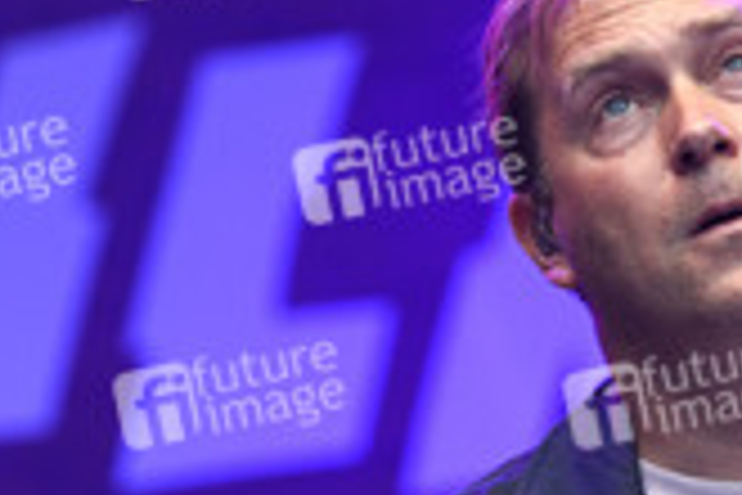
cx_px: 740
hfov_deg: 5.8
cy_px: 508
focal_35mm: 355
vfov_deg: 3.9
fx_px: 7316
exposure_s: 1/500
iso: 800
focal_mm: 130
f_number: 3.5
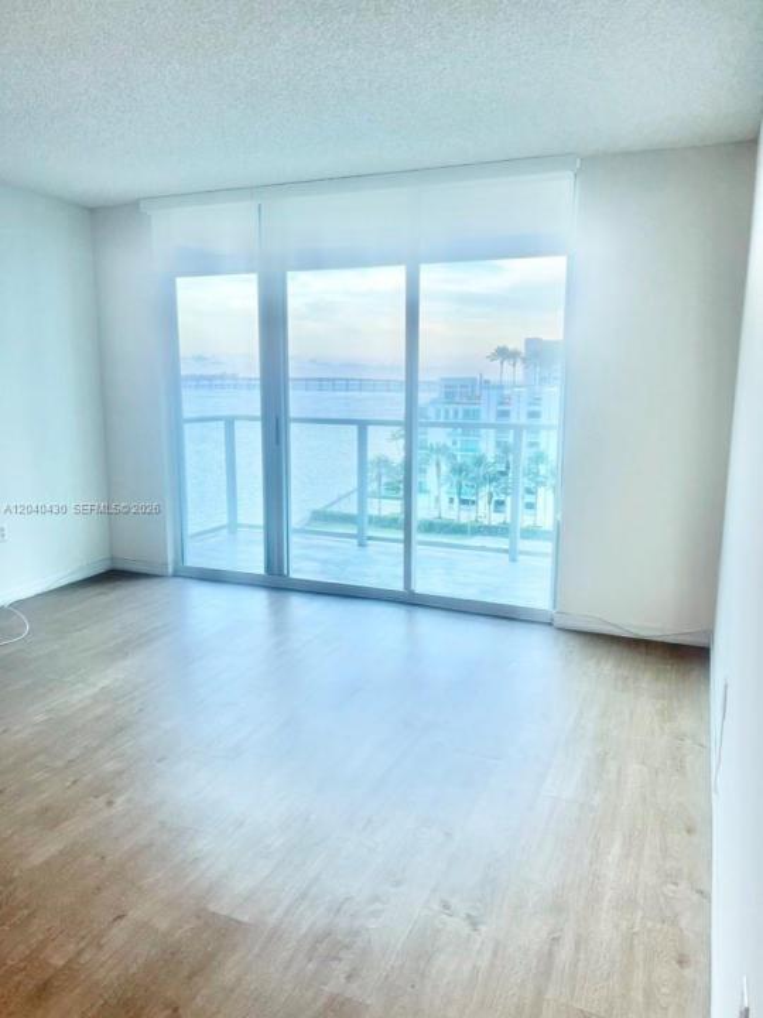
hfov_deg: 53.1
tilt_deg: -9.9
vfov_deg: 67.3
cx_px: 382
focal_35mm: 26
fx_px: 764
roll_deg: -0.6
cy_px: 509
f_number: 1.5
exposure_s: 1/122
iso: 40
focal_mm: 5.7
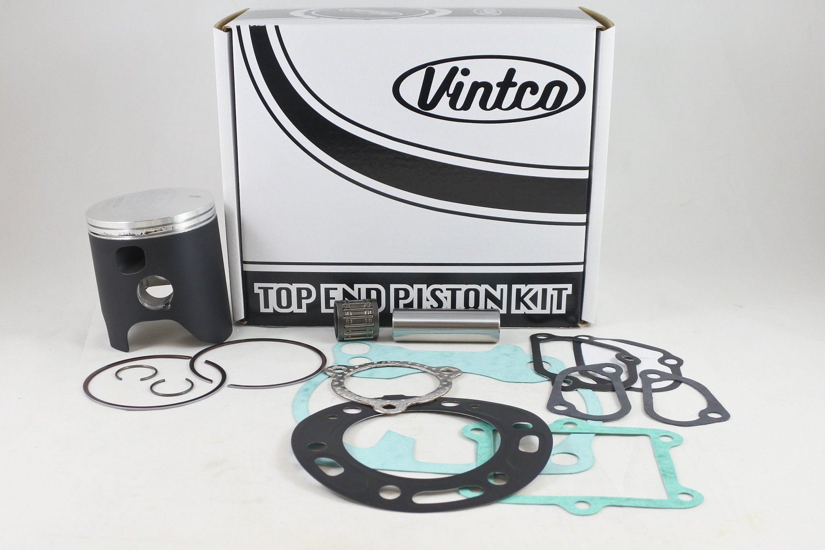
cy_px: 275
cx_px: 412
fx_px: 756
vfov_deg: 40.0
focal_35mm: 33
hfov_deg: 57.2
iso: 500
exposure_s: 1/125
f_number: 3.8
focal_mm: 12.3
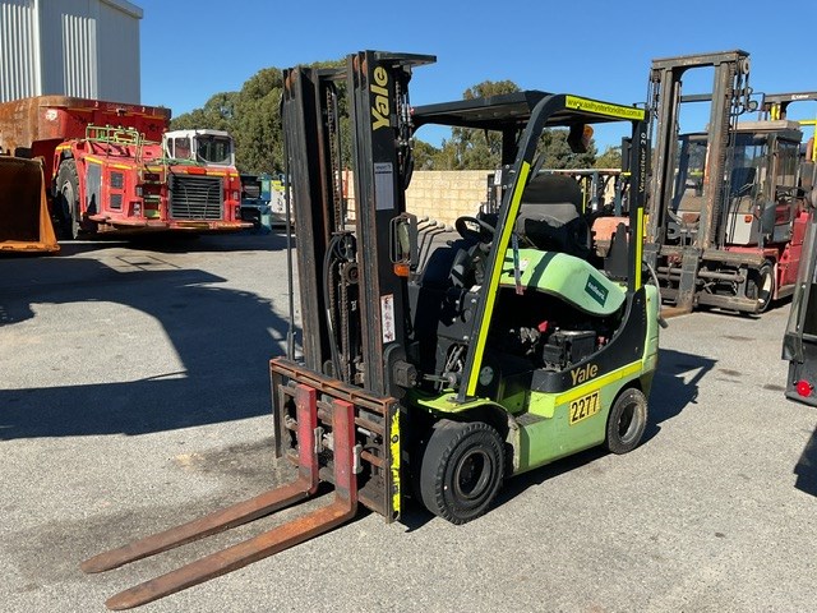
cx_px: 408
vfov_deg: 48.2
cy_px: 306
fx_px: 684
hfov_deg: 61.7
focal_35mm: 29
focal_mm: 3
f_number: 1.8
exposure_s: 1/1412
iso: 16
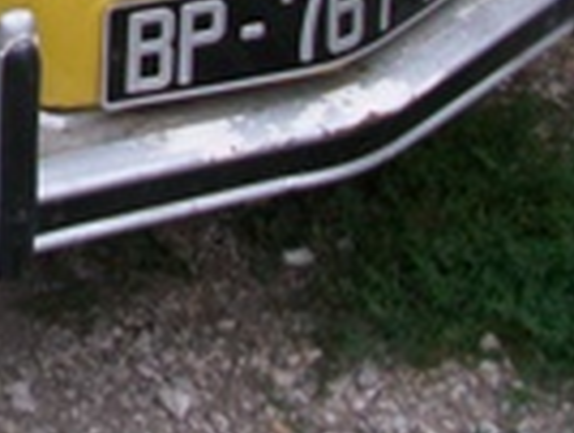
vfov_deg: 9.2
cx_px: -360
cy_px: -523
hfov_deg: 12.5
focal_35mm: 148
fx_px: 2459
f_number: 2.9
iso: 80
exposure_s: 1/236
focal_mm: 5.7
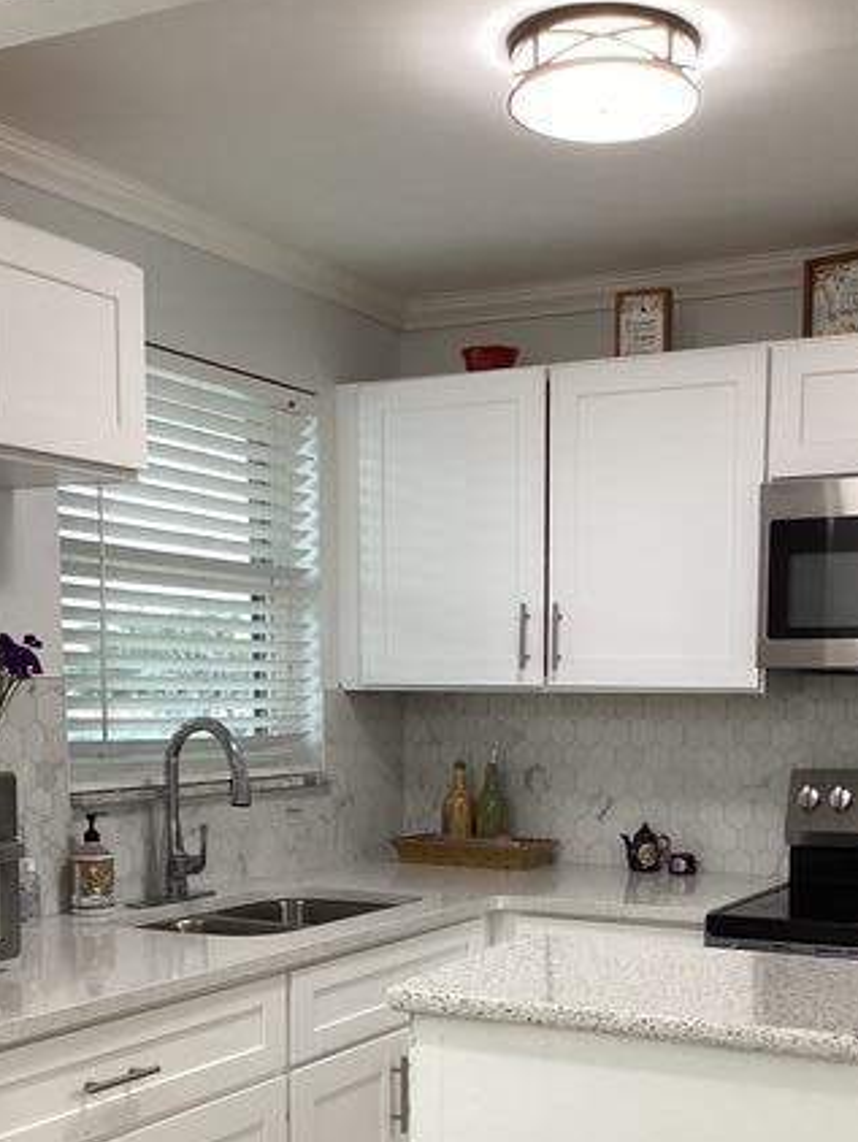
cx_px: 509
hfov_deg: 30.8
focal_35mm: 47
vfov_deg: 39.4
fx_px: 1552
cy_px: 850
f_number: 2.4
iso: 160
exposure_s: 1/60
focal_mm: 3.3
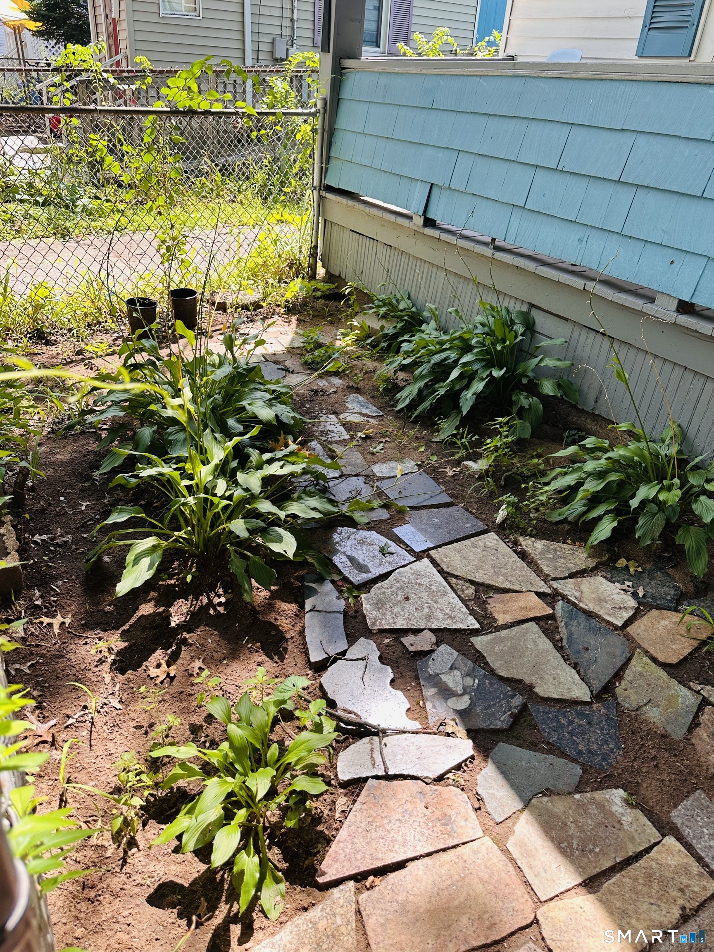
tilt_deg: -30.3
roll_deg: -5.0
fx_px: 660
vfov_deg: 71.6
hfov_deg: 56.8
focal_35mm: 24
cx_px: 357
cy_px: 476
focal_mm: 6.86
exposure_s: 1/516
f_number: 1.78
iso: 80
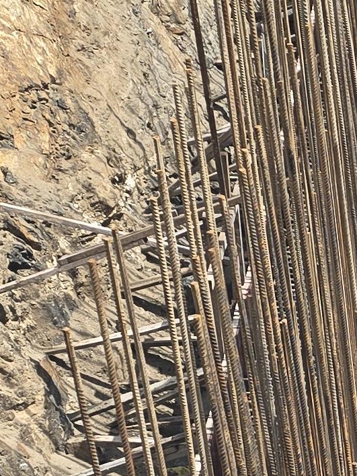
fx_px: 1788
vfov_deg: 14.9
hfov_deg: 10.8
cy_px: 472
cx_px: 623
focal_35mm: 130
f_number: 1.7
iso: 12
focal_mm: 6.3
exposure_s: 1/666
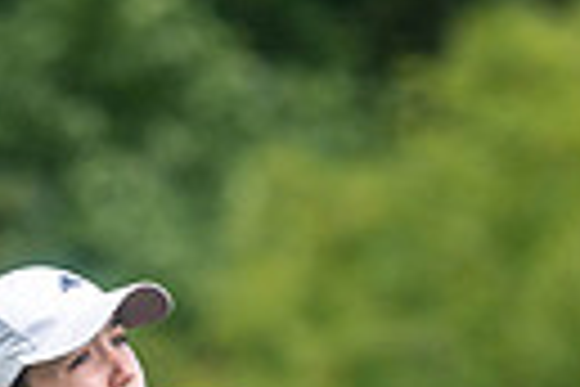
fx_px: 21813
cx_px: 148
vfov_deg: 1.0
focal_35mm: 1354
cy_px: 853
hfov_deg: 1.5
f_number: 5
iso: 200
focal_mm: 300
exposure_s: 1/640
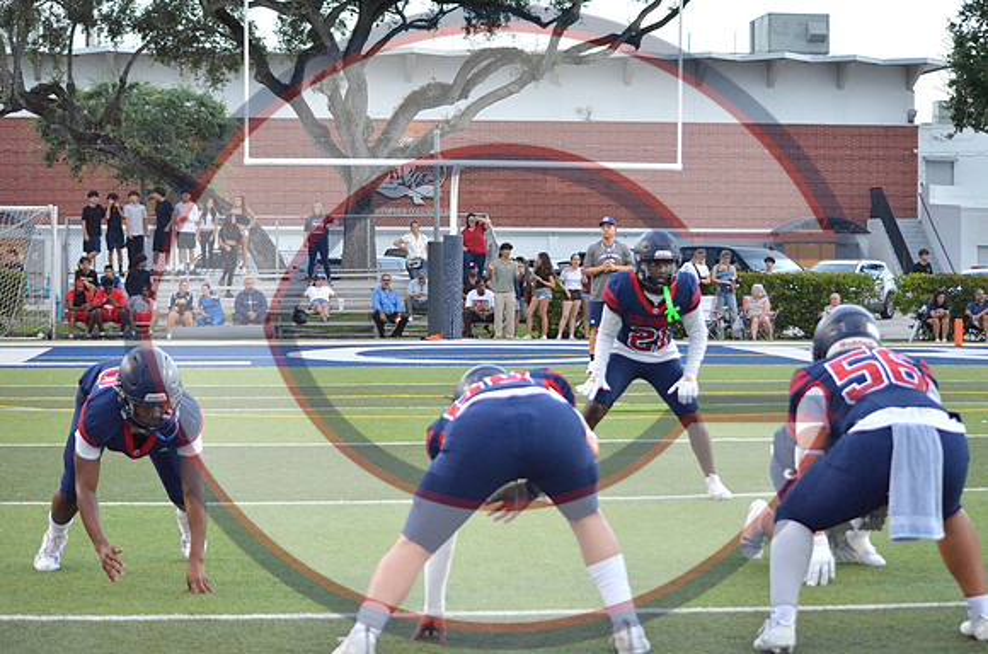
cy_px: 327
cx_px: 494
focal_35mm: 93
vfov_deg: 14.6
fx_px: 2547
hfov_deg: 22.0
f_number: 4.5
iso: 2800
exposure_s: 1/500
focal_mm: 62
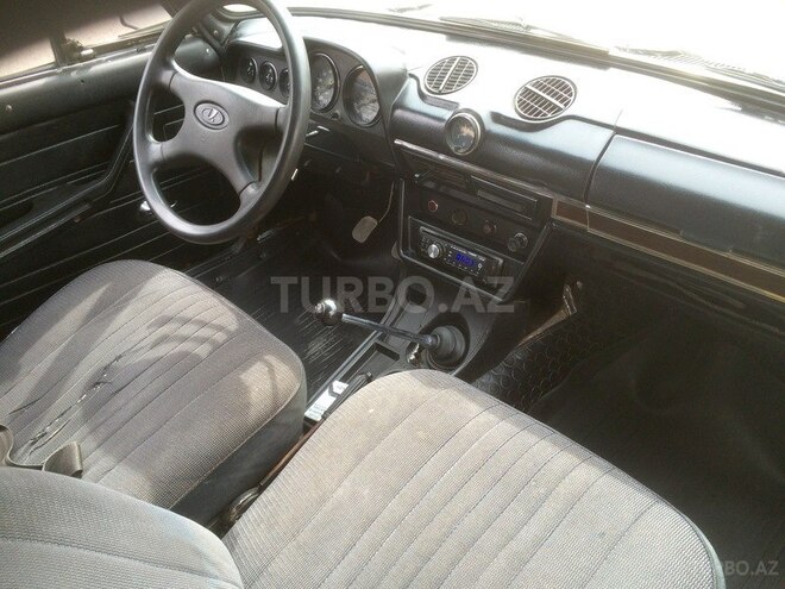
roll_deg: +2.1
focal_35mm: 29
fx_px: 658
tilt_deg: -35.5
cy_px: 294
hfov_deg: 61.7
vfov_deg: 48.2
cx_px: 392
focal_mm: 4.15
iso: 50
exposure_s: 1/100
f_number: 2.2
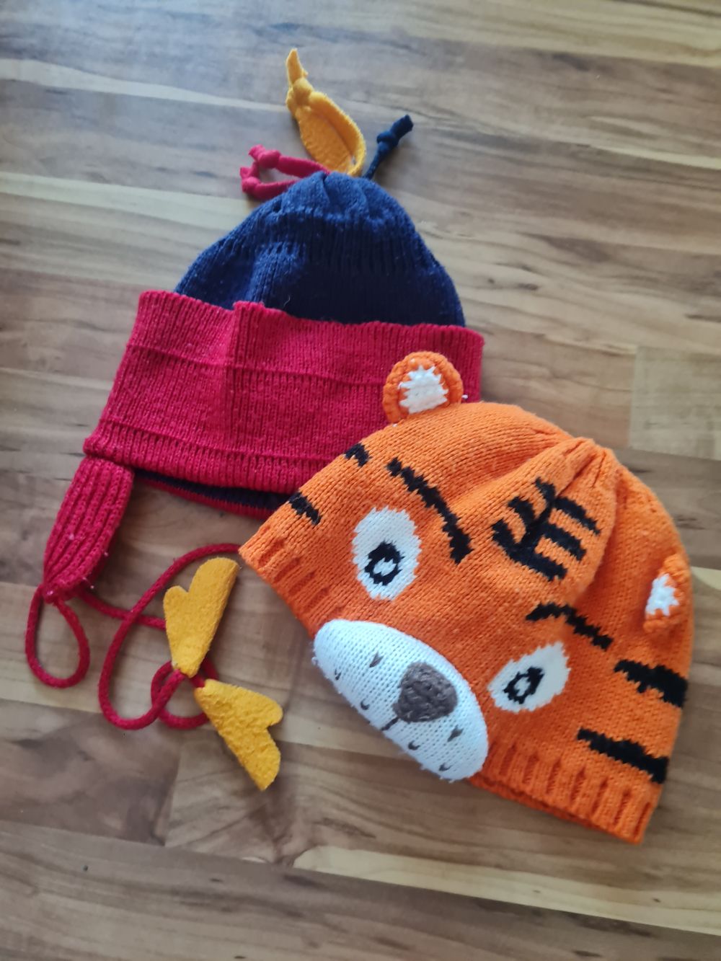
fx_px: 722
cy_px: 480
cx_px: 360
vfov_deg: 67.3
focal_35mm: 26
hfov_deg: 53.1
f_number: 1.8
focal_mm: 5.4
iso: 250
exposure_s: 1/40
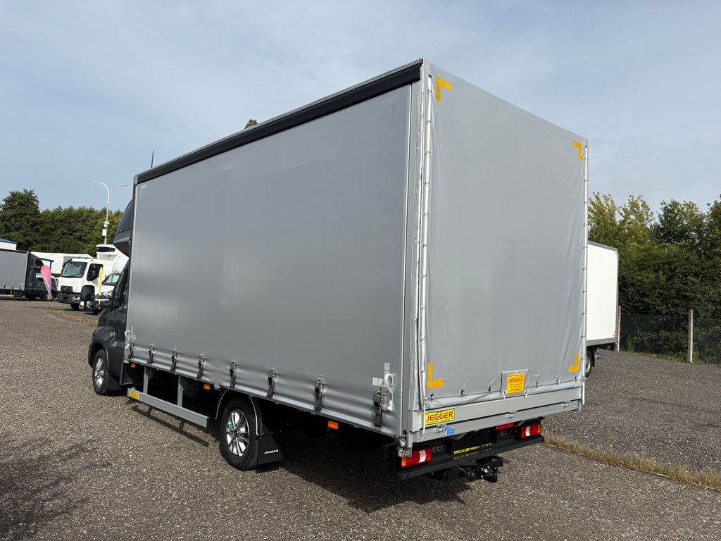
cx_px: 360
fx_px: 542
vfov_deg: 53.1
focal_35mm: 26
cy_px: 270
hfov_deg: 67.3
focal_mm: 5.96
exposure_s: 1/4608
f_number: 1.6
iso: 50
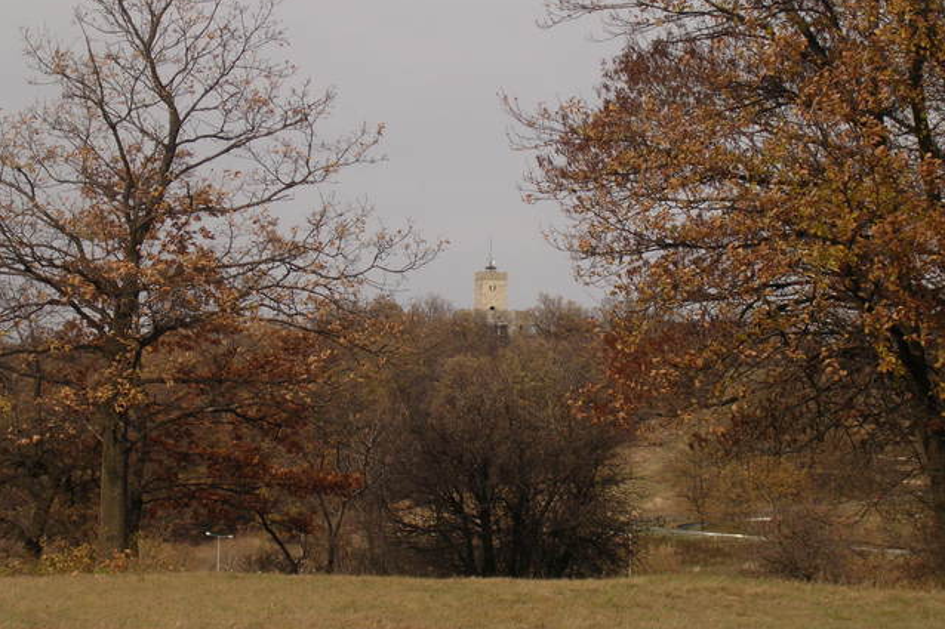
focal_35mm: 120
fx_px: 3149
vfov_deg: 11.4
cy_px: 275
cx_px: 472
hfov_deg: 17.1
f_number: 4.9
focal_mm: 17.4
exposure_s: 1/209
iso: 100
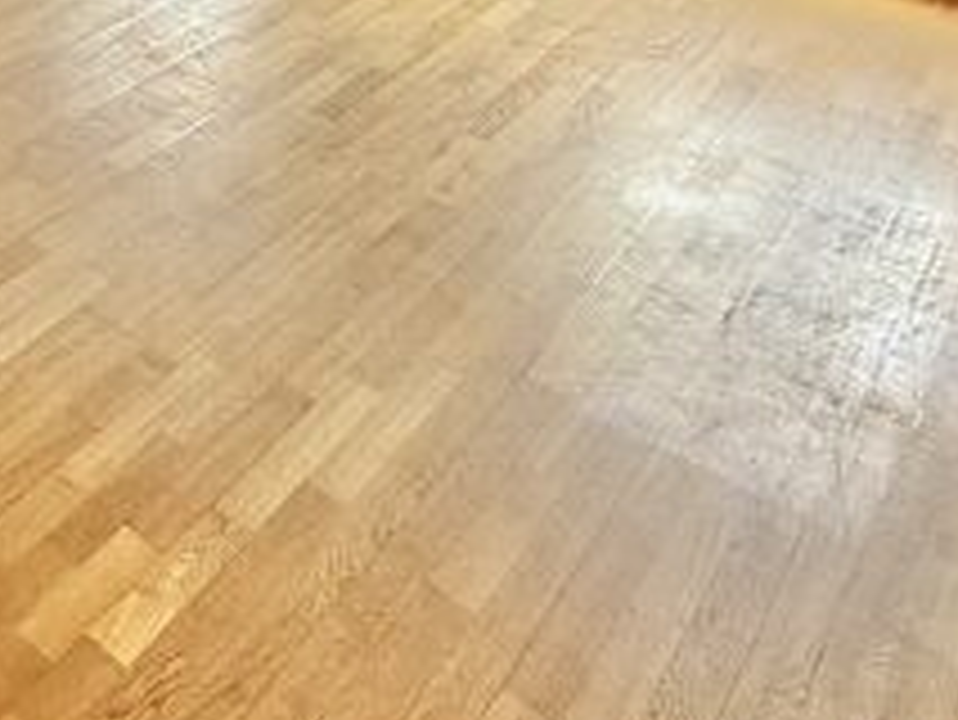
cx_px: -117
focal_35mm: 46
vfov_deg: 28.0
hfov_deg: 34.9
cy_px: -119
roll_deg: -1.2
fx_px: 1274
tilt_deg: -20.6
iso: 125
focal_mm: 2.22
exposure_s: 1/99
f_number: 2.2
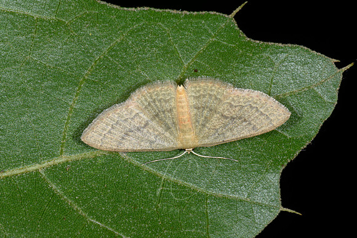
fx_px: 2083
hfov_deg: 9.8
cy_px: 153
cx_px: 138
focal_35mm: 210
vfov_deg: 6.5
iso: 64
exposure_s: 1/250
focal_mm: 105
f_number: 25
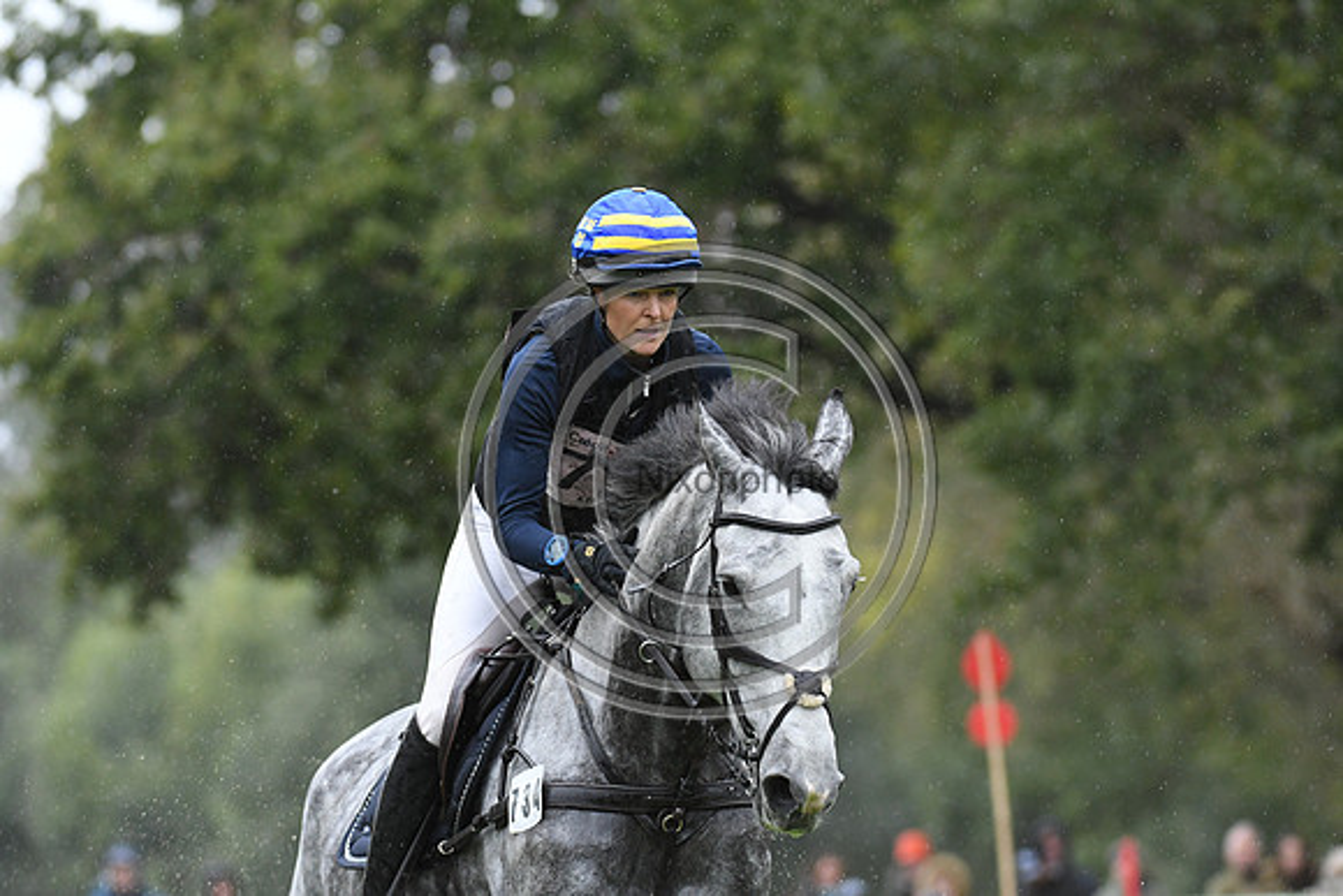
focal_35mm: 360
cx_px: 672
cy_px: 448
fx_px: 13433
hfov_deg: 5.7
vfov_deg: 3.8
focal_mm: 240
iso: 2000
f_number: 4.5
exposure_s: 1/1250
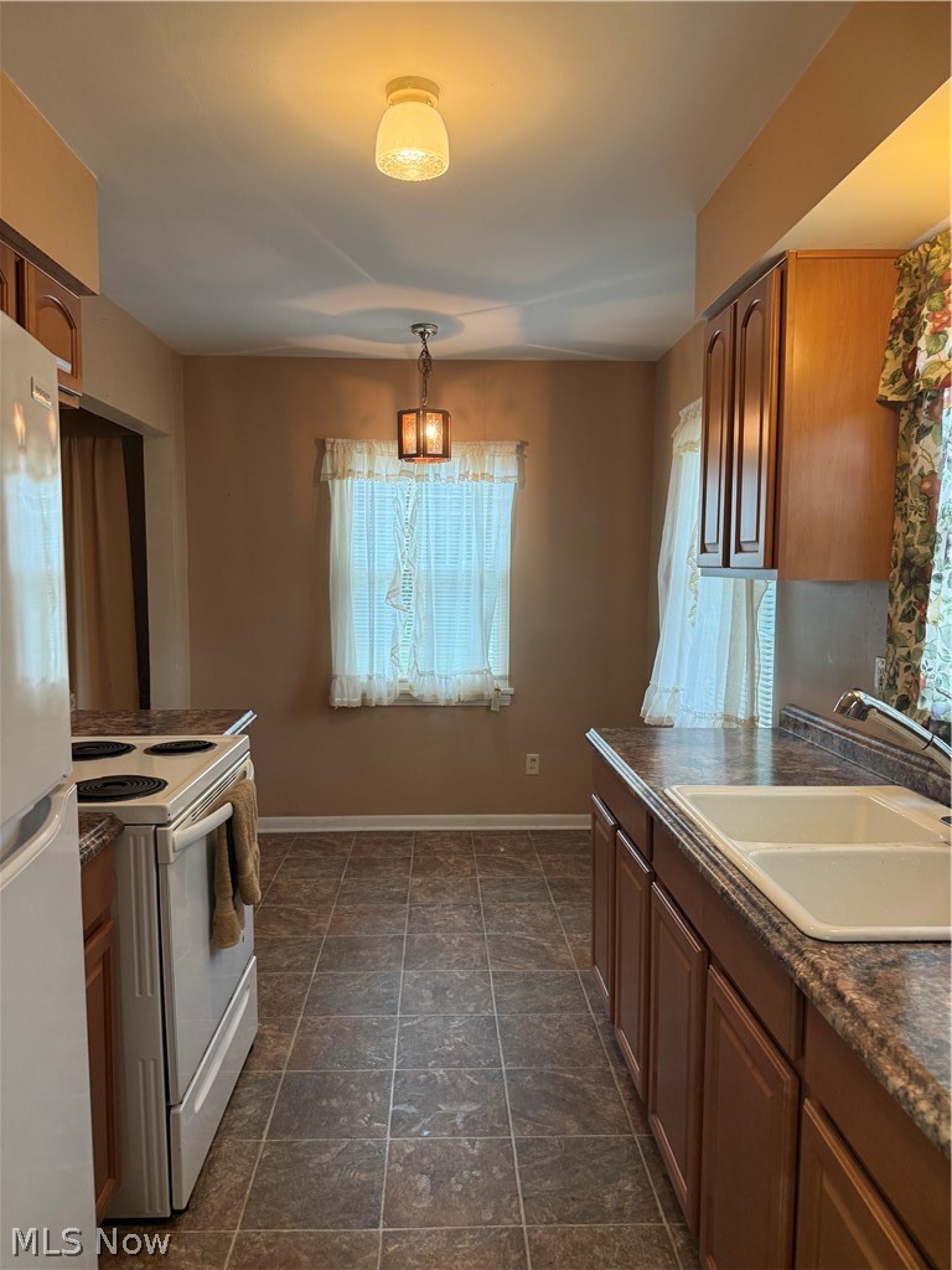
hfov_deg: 56.8
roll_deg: -1.1
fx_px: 880
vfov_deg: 71.6
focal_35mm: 24
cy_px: 635
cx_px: 476
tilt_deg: -5.3
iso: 200
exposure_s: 1/60
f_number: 1.78
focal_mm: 6.76
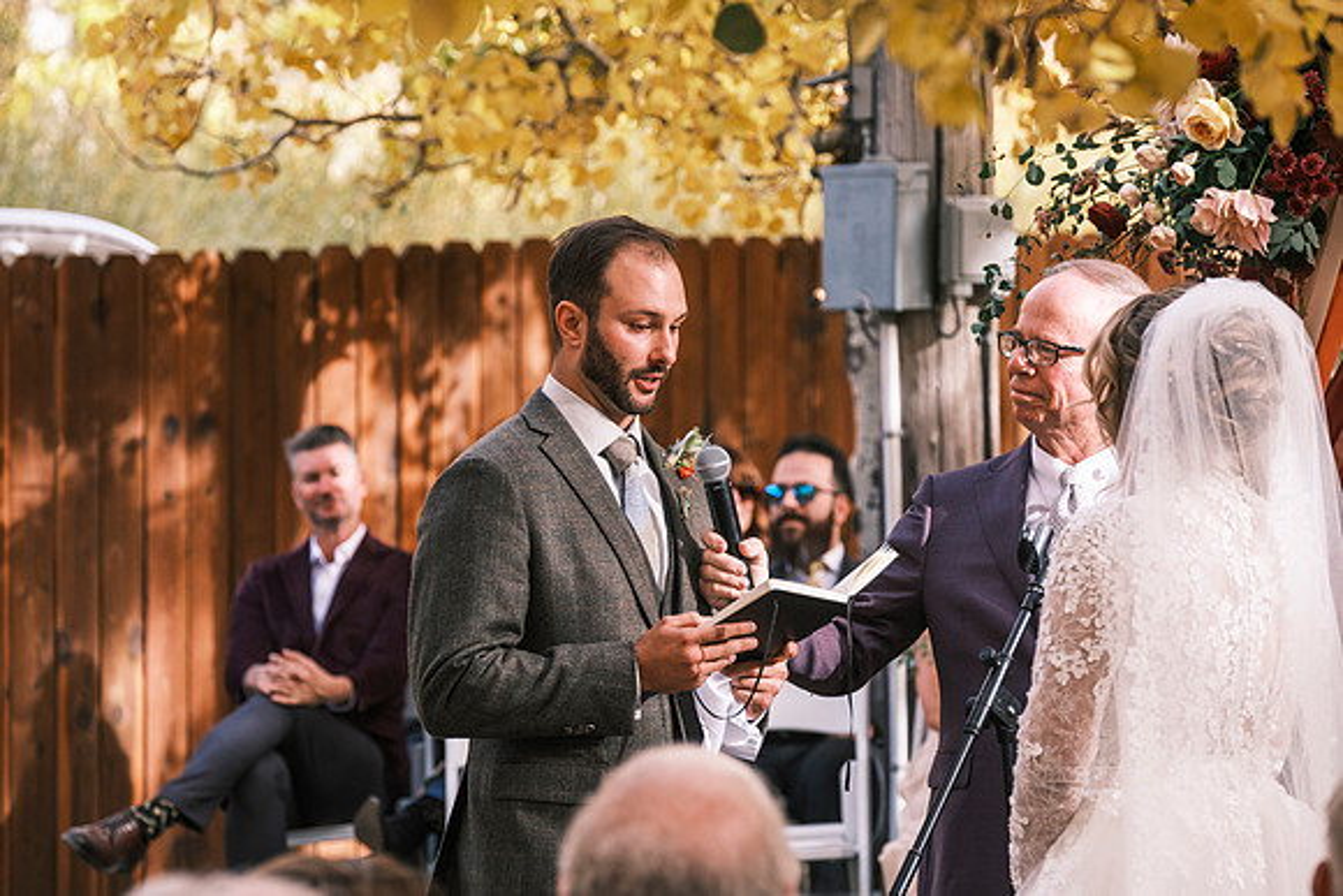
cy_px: 448
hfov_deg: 12.9
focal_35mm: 159
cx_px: 672
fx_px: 5933
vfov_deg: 8.6
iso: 400
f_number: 4
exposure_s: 1/500
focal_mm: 106
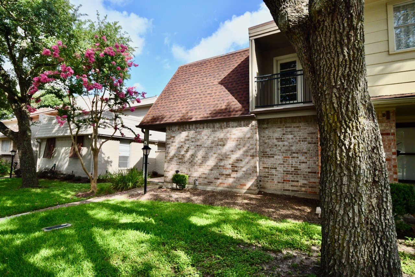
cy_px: 138
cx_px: 208
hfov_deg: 86.9
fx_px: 219
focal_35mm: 19
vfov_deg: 64.6
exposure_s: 1/1250
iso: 640
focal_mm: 13
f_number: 7.1
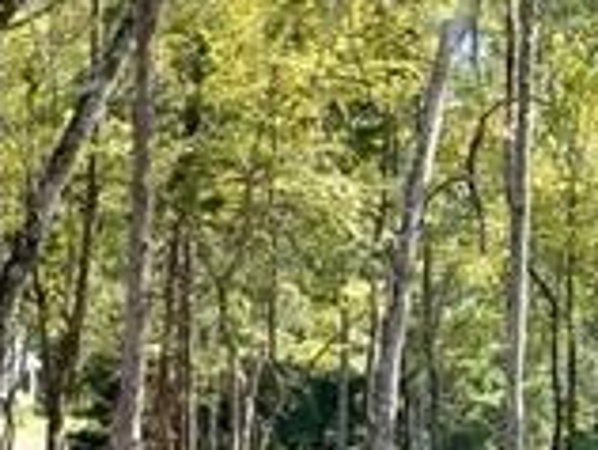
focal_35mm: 105
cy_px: 454
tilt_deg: +0.1
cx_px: 575
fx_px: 1817
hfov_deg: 18.3
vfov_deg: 13.9
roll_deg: -1.4
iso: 32
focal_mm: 4.2
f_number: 1.6
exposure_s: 1/729
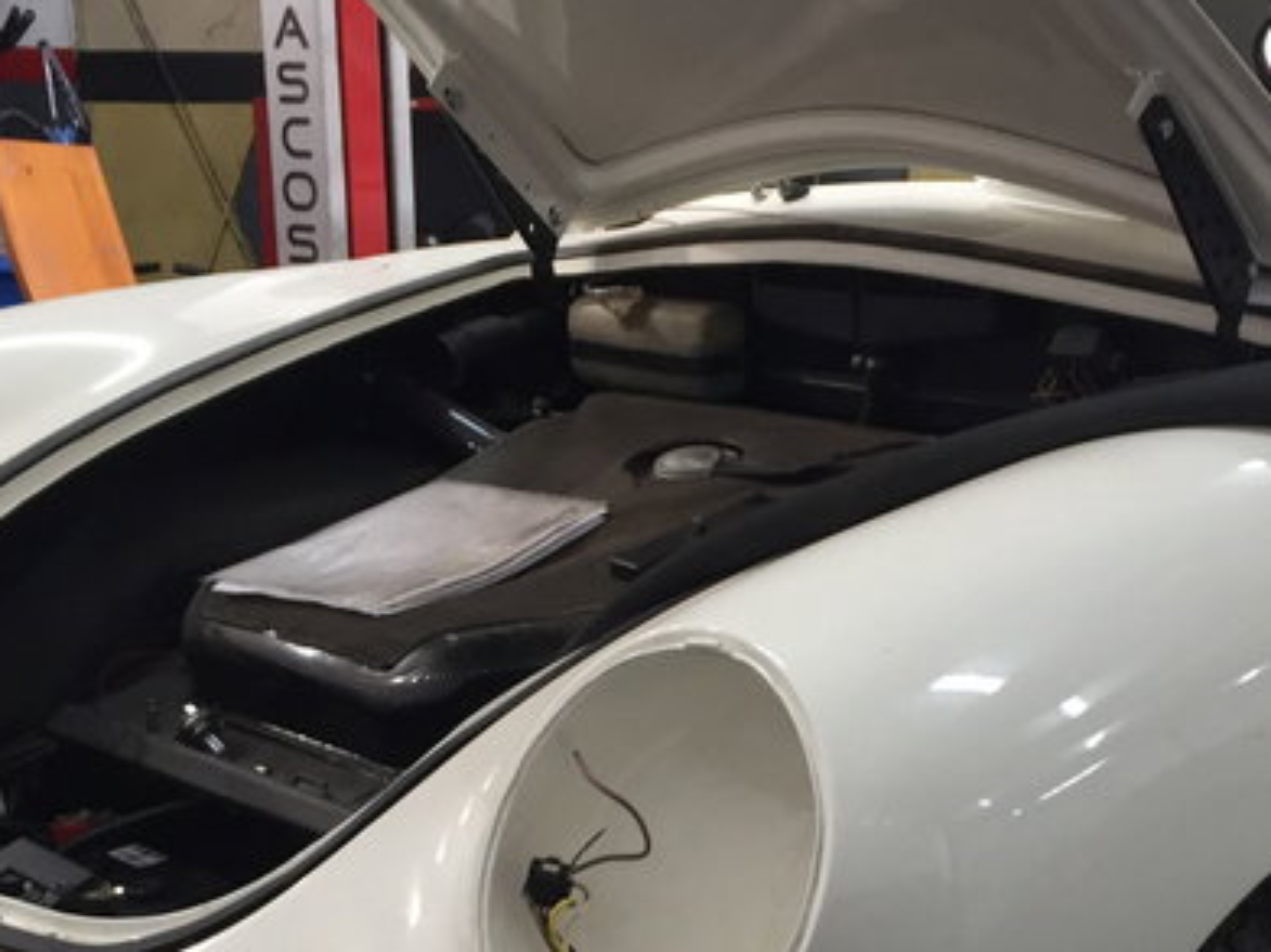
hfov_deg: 33.8
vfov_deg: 24.9
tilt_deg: -20.9
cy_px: 851
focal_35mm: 57
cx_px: 692
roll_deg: -0.1
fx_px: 2092
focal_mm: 4.15
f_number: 2.2
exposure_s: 1/33
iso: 125
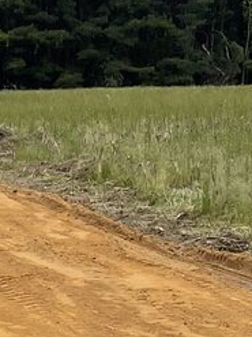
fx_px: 1574
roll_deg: +2.7
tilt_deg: -10.1
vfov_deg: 12.0
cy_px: 366
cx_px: -232
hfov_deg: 8.7
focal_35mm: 162
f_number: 1.6
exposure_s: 1/3788
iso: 32
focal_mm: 5.1
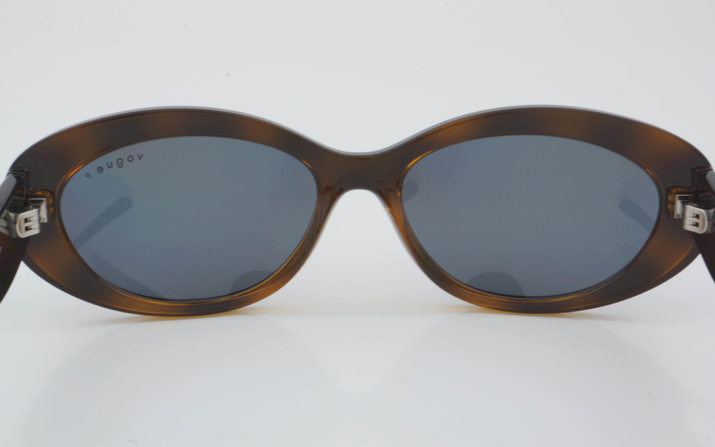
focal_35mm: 77
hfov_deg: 26.8
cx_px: 360
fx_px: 1500
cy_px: 210
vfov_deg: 16.9
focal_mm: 50
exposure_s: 1/3
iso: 100
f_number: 32
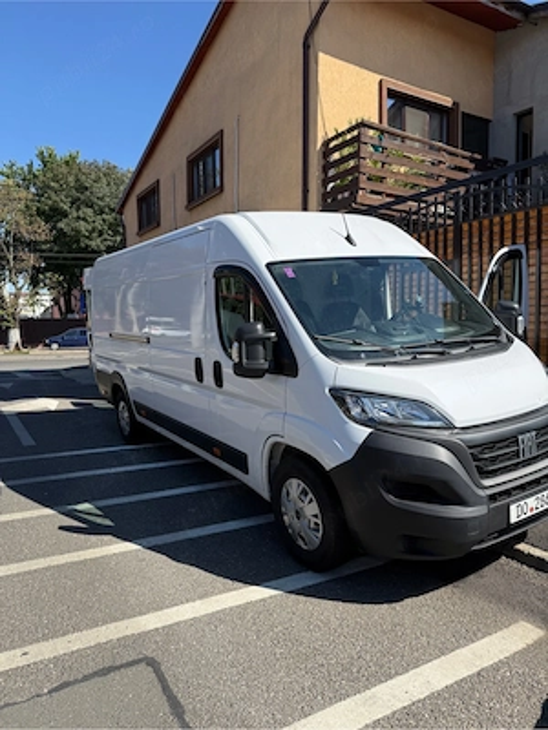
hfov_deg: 56.8
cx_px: 274
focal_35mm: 24
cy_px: 365
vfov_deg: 71.6
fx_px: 507
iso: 100
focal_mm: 6.76
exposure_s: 1/4167
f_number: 1.78
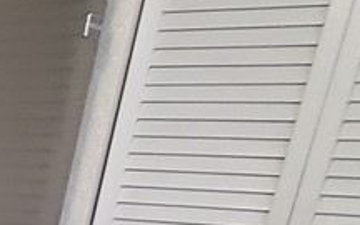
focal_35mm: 102
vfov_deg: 10.7
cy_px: 562
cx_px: -488
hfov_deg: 14.3
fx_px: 1001
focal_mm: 1.8
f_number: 2.2
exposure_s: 1/39
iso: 400
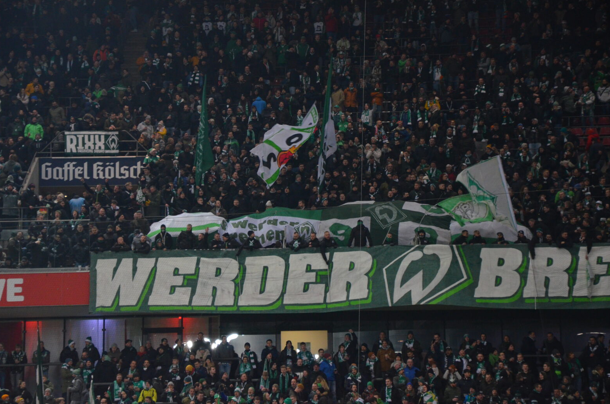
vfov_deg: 9.9
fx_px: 2334
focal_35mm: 138
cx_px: 301
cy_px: 202
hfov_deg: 14.9
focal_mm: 90
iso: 2000
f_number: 5.6
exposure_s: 1/125
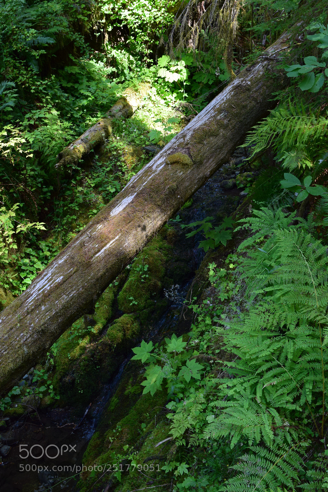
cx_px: 164
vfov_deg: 53.1
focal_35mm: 36
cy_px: 246
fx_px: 492
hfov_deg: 36.9
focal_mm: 24
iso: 400
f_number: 8
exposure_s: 1/60
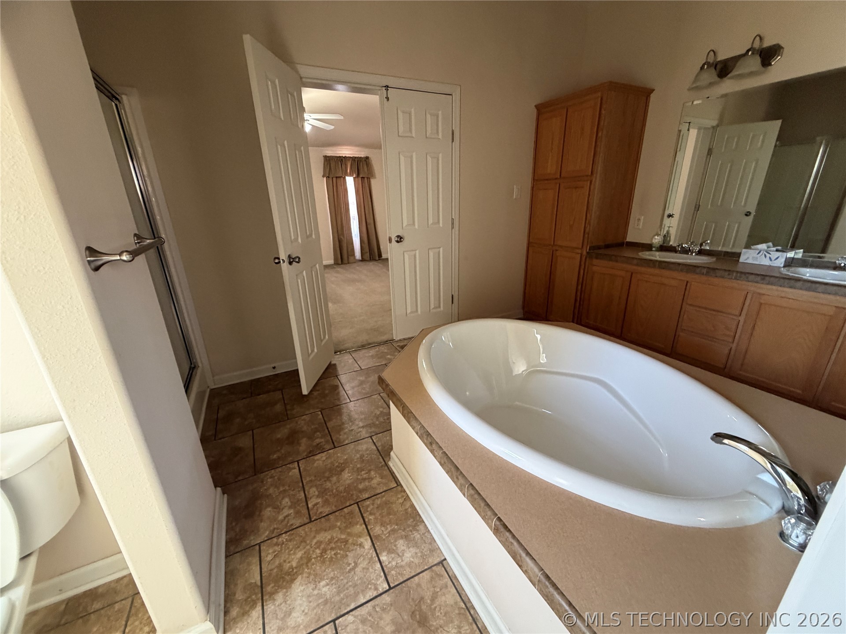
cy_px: 317
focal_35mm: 14
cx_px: 423
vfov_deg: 85.7
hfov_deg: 102.1
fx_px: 342
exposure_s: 1/60
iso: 400
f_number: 2.2
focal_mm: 2.22
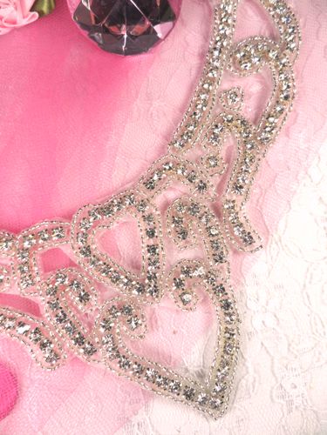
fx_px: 340
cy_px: 218
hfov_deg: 51.4
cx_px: 164
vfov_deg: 65.3
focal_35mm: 27
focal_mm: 4.9
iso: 80
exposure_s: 1/350
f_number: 3.5
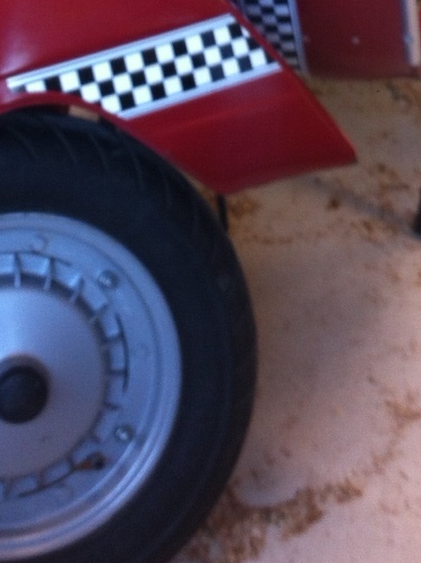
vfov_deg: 20.4
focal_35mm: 91
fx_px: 1479
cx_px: 164
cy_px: -86
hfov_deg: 16.2
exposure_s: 1/15
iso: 100
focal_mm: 3.85
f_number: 2.8
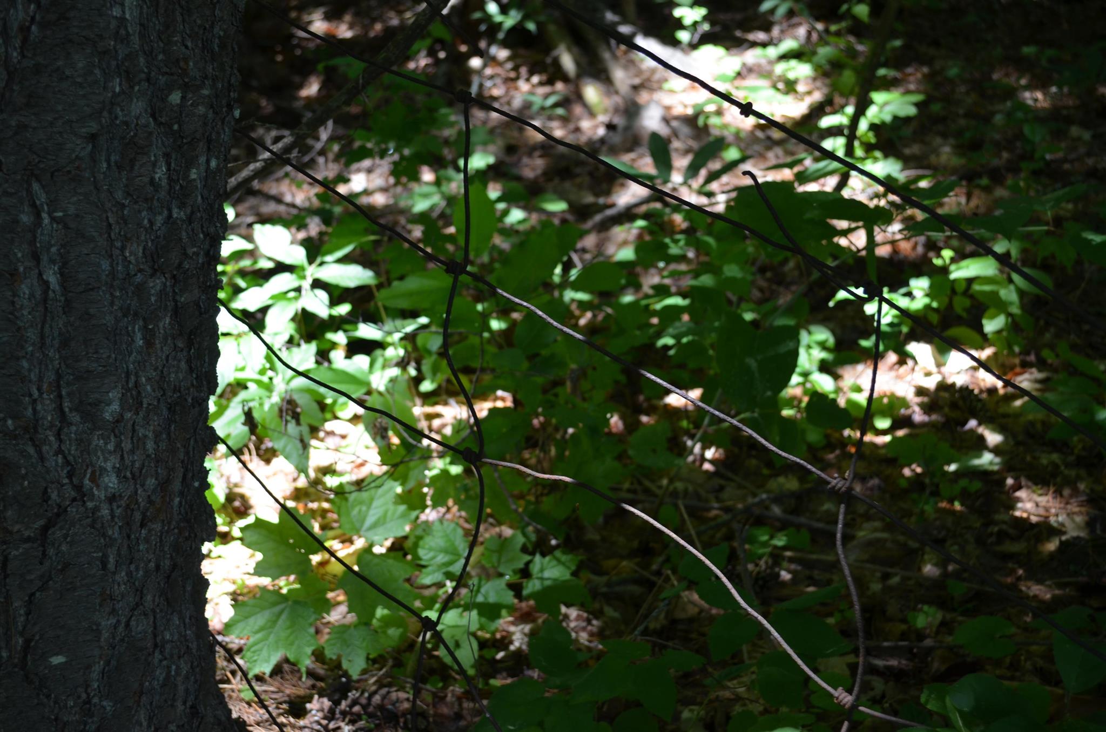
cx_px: 553
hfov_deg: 41.2
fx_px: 1471
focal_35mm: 48
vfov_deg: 27.9
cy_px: 366
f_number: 5.6
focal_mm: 32
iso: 280
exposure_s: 1/125
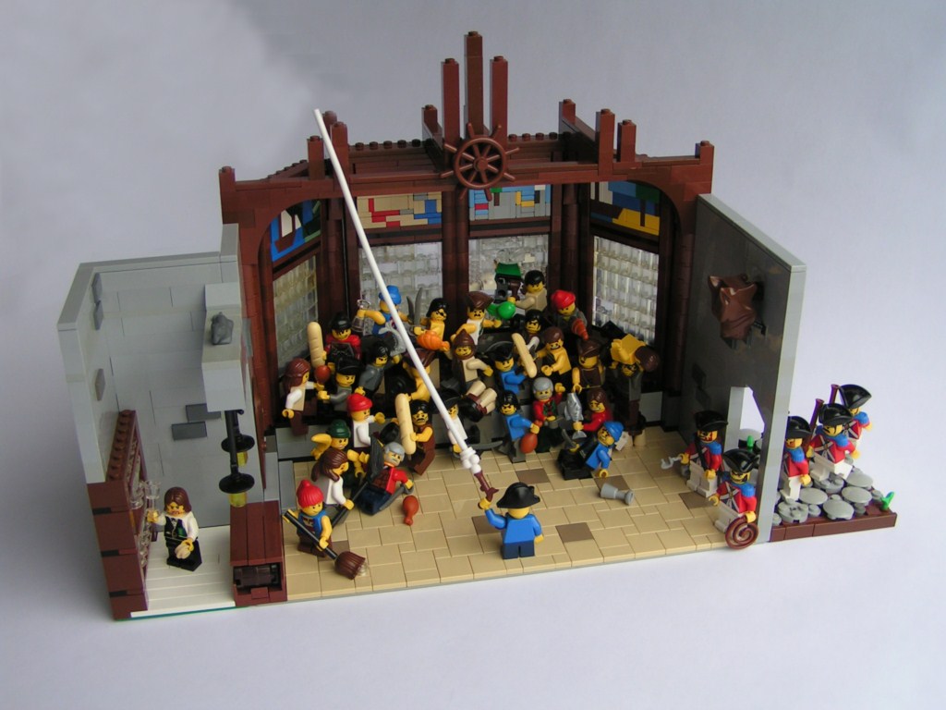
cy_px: 355
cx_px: 473
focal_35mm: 38
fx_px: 1038
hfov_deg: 49.0
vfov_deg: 37.7
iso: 50
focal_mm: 5.8
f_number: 4
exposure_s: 1/80
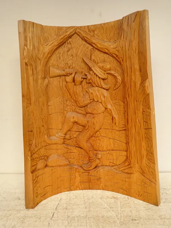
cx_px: 86
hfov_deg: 68.7
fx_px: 125
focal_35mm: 19
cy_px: 114
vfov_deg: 84.7
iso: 500
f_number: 2
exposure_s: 1/30
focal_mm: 3.33
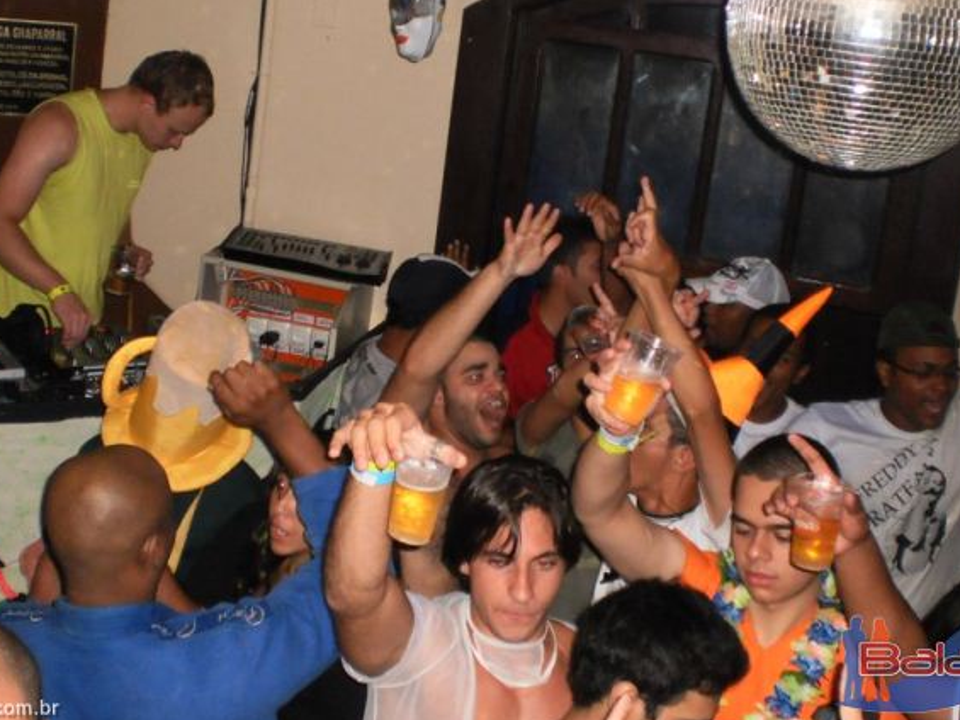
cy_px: 233
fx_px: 1415
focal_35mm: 51
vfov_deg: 28.4
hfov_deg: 37.5
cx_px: 437
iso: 320
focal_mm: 6.3
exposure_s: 1/30
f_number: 3.1
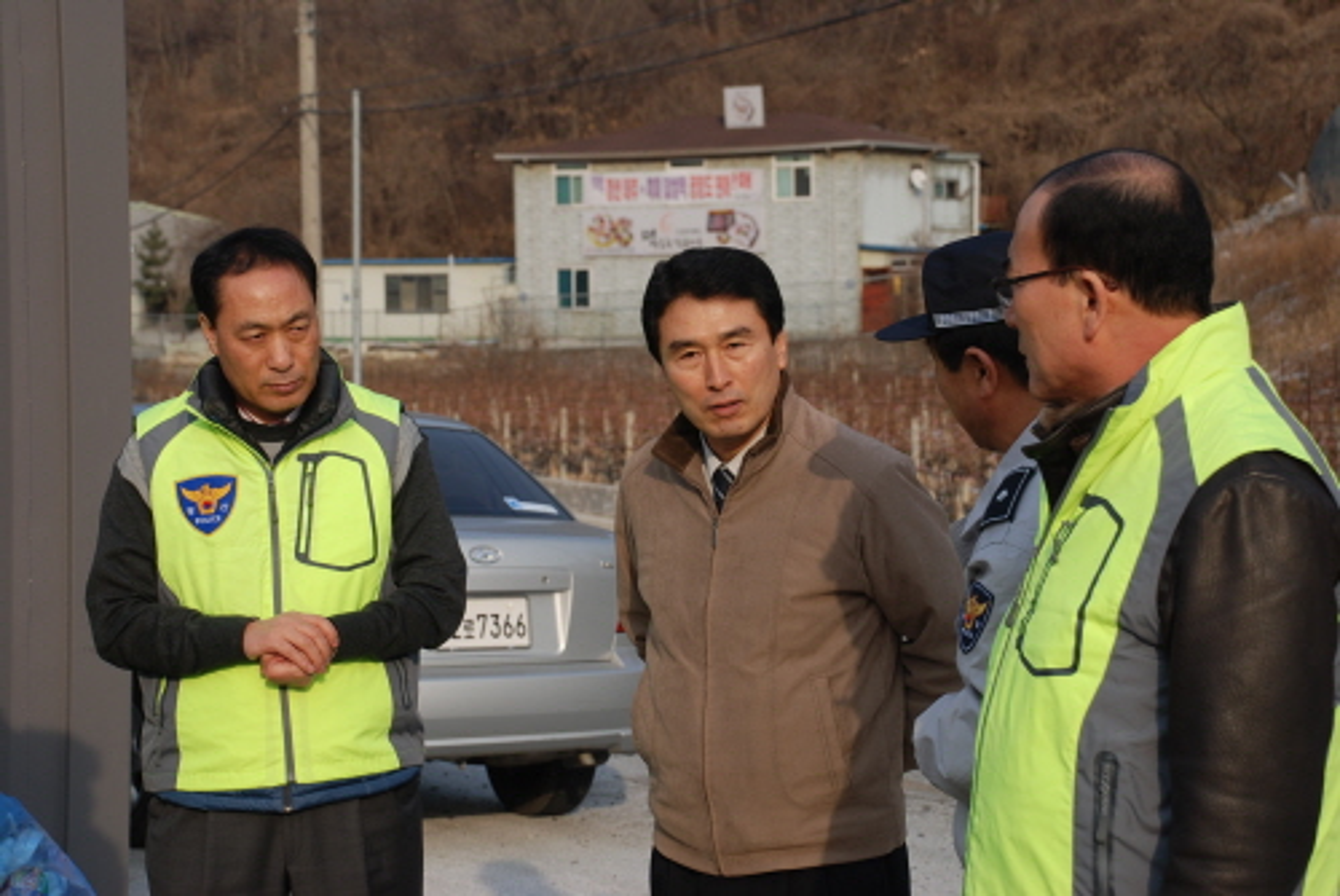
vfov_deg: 17.5
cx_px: 670
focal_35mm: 78
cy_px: 448
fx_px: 2905
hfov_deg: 26.0
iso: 100
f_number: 8
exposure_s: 1/200
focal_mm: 52
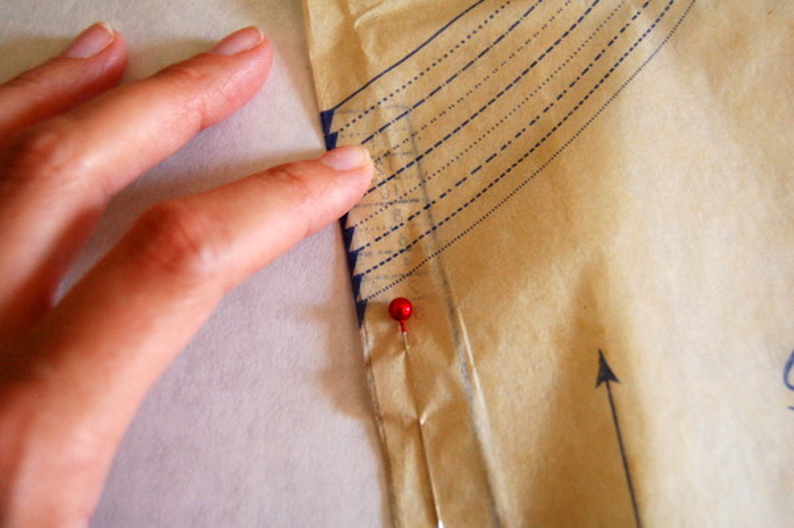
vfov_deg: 25.7
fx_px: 1157
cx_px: 397
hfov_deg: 37.9
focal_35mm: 52
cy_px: 264
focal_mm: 35
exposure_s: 1/60
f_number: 4.8
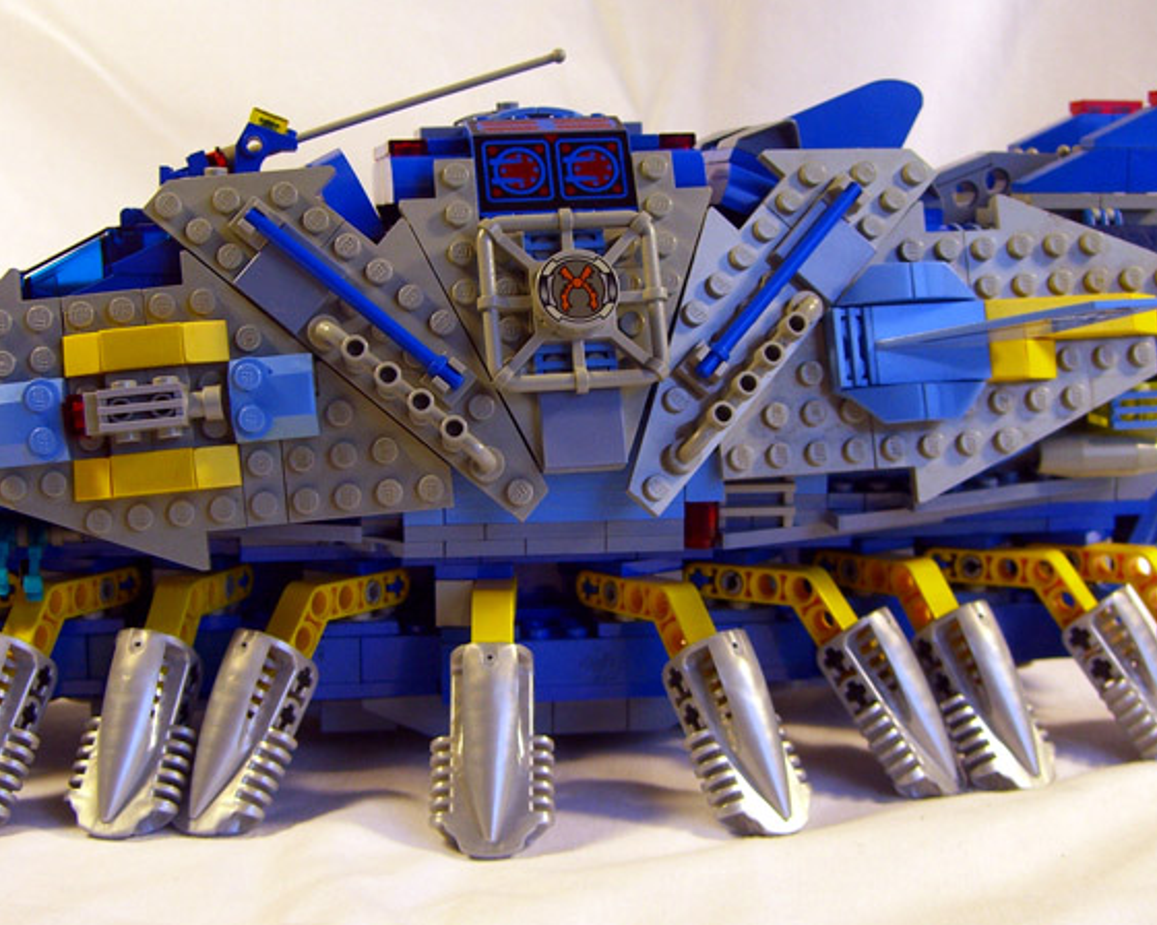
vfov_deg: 28.6
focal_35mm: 53
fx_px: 1815
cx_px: 543
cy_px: 502
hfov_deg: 35.3
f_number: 2.8
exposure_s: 1/80
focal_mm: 7.9
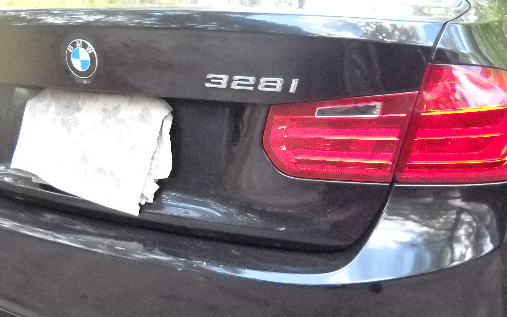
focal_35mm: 44
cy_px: 167
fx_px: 608
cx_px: 254
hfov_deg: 45.3
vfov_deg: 29.2
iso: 800
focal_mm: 6.72
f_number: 3.1
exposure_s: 1/129
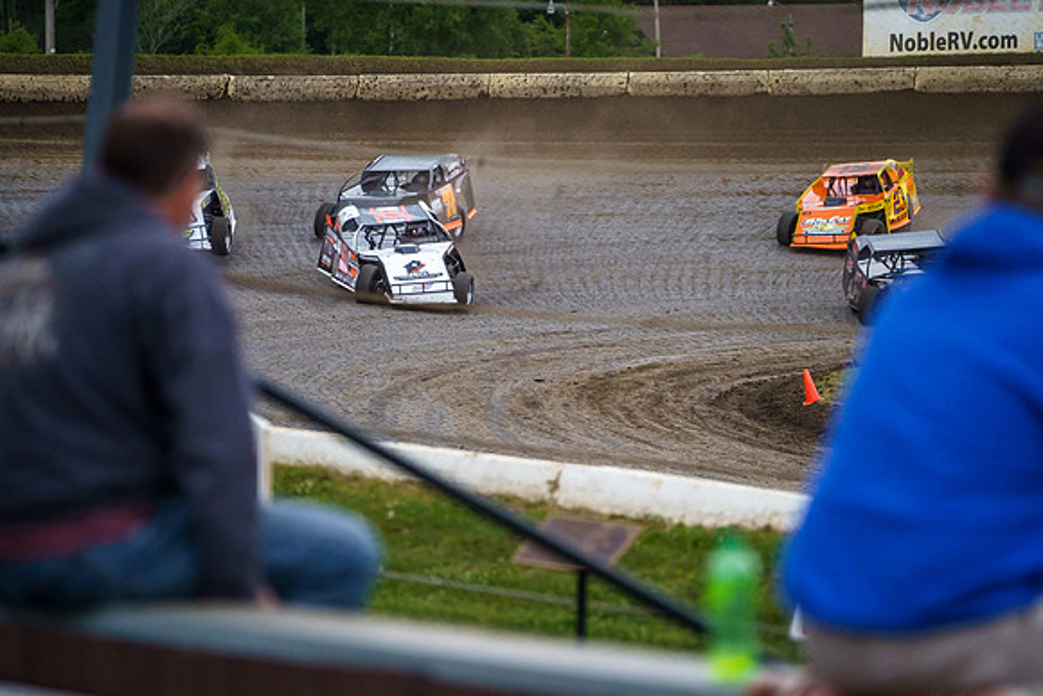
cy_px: 376
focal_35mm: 234
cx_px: 523
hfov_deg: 8.8
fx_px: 6792
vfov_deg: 5.9
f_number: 4
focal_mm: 200
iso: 3200
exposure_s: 1/1000
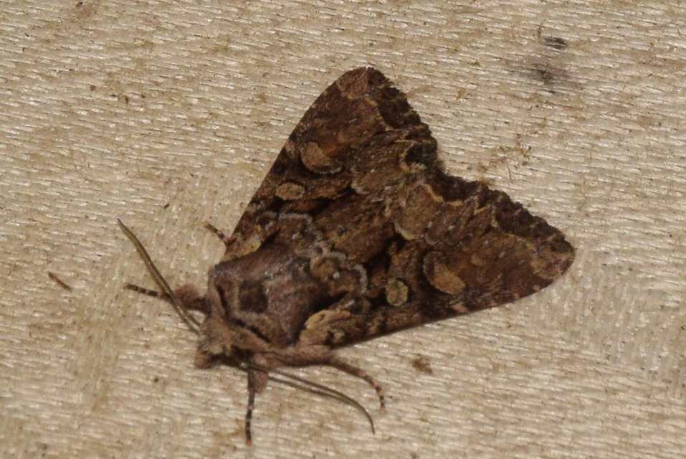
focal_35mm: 210
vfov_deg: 6.6
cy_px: 230
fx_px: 4005
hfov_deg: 9.8
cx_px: 343
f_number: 14
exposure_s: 1/200
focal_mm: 140
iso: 400
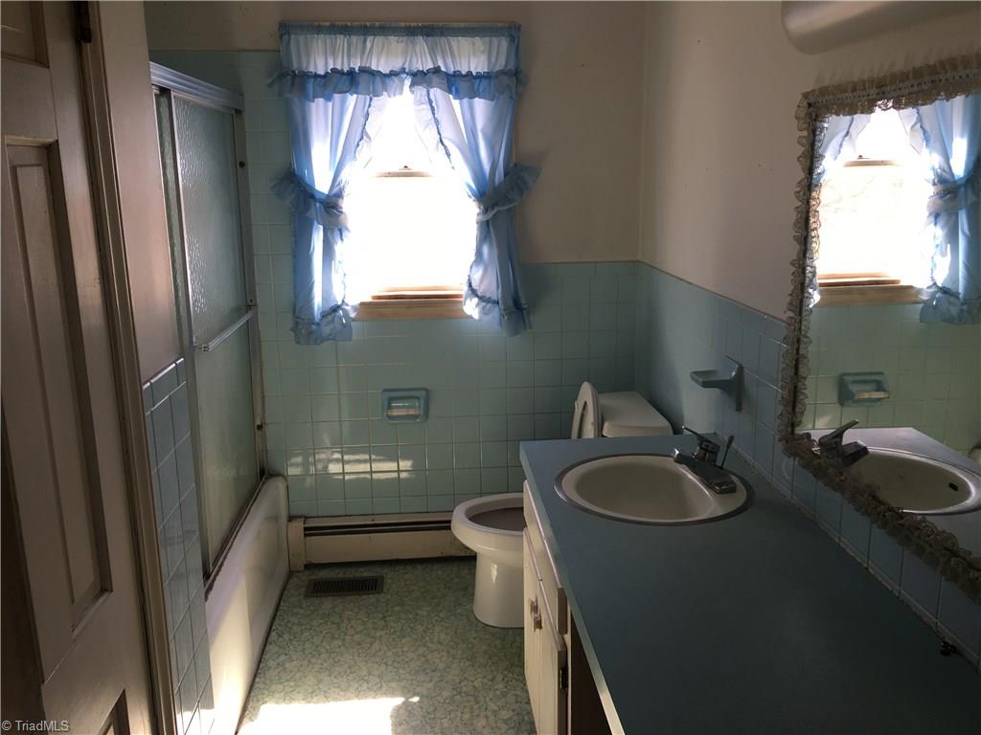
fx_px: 822
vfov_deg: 48.2
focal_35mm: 29
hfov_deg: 61.7
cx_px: 490
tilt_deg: -11.5
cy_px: 368
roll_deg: +1.1
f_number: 2.2
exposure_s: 1/40
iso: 25
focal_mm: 4.15
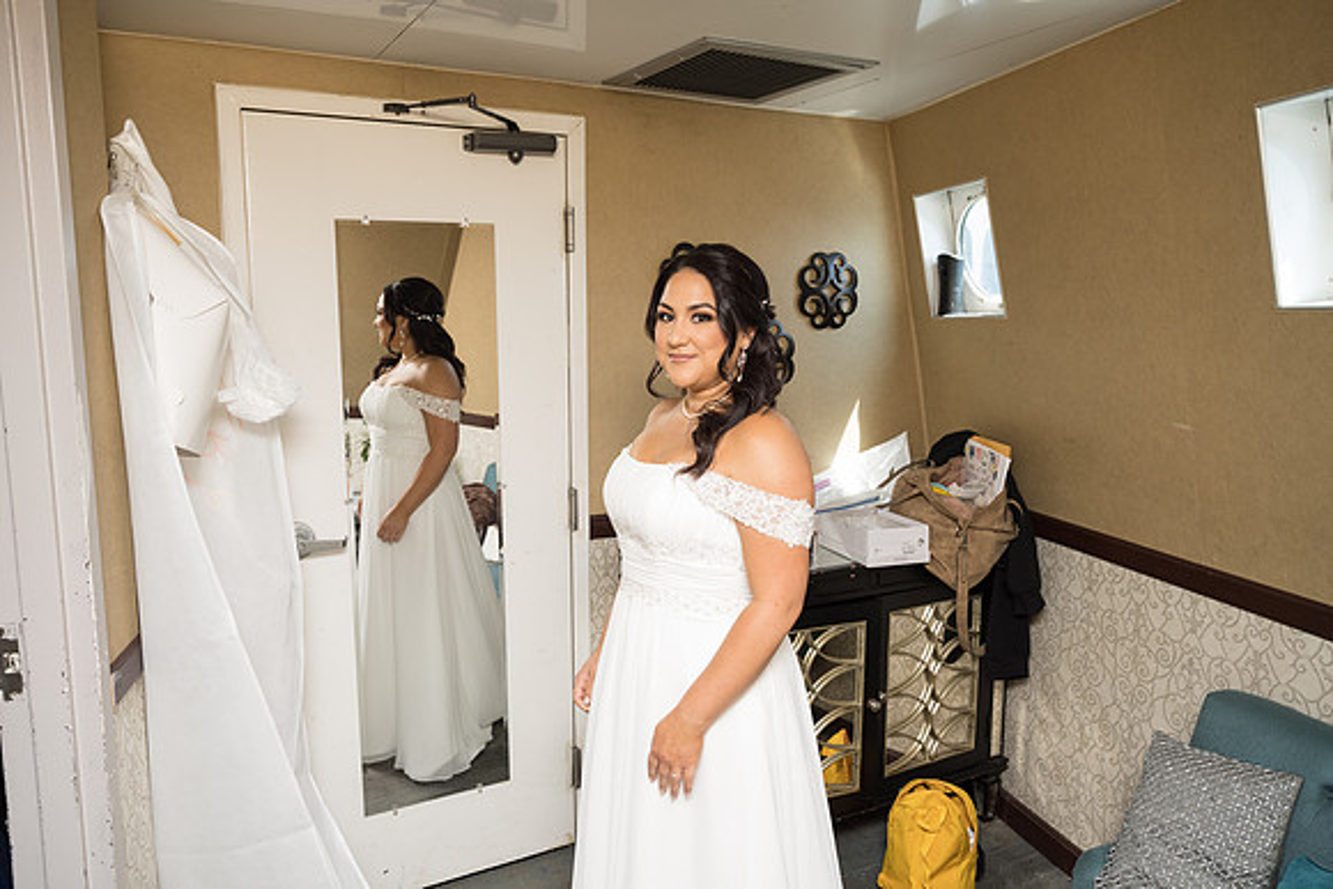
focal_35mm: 25
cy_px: 417
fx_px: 943
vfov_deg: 50.5
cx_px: 626
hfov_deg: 70.4
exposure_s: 1/200
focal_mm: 24
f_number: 5
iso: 320
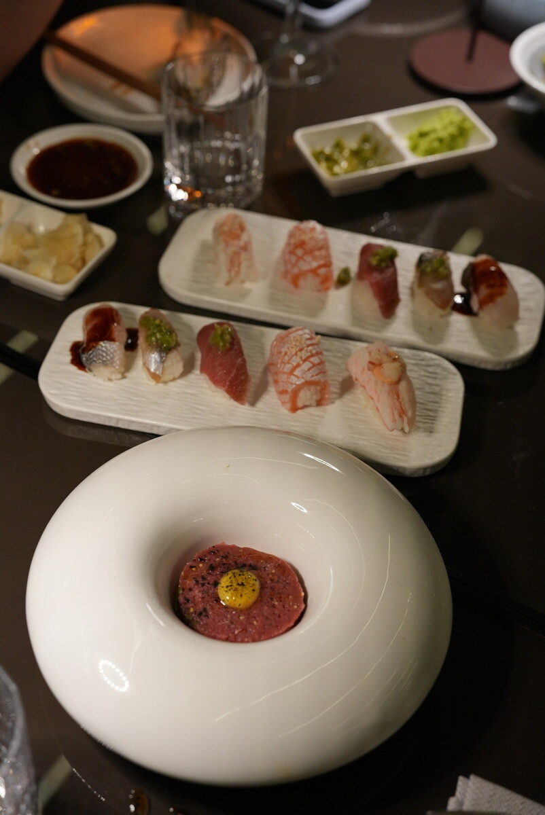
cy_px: 408
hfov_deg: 27.0
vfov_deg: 39.6
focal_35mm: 50
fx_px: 1133
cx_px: 272
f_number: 4
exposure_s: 1/160
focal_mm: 50
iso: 1250
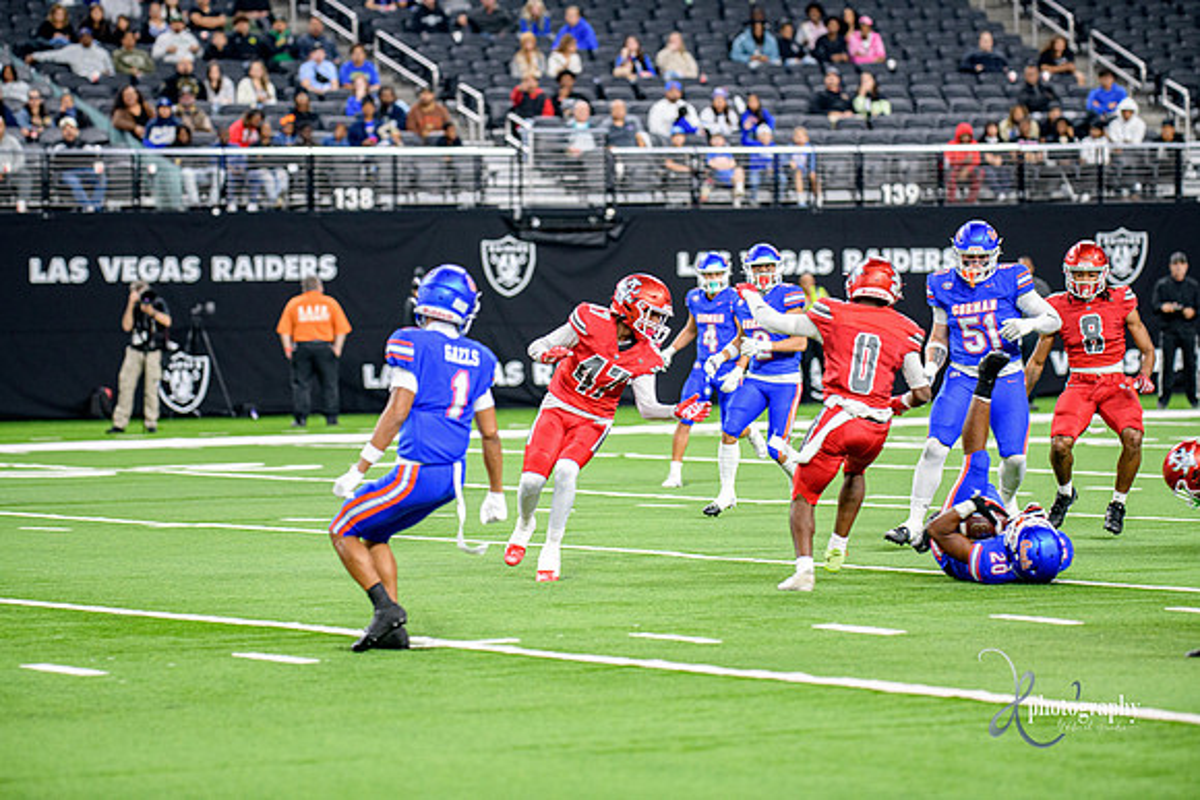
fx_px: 5668
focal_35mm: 170
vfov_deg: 8.1
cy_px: 400
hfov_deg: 12.1
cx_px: 600
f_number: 2.8
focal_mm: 170
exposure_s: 1/400
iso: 1250
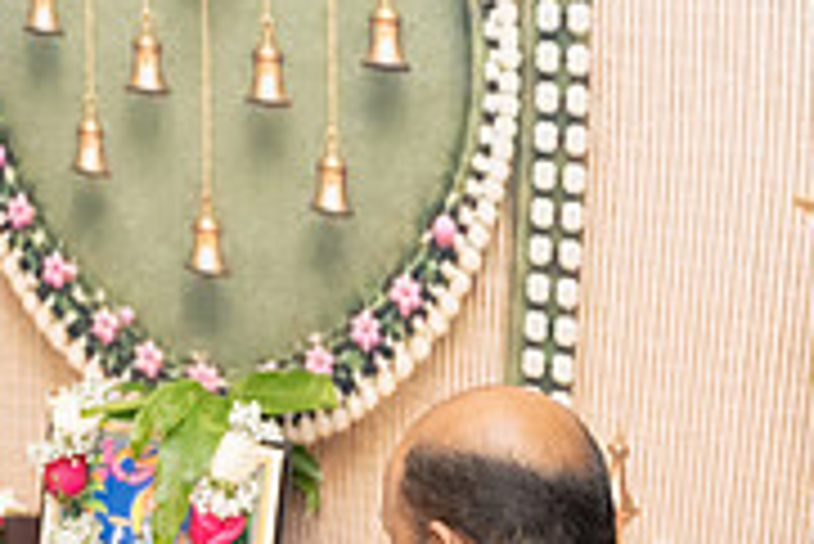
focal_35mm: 133
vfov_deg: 10.1
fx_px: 3010
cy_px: 704
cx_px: -58
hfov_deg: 15.1
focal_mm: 40
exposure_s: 1/160
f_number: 3.2
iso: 1000
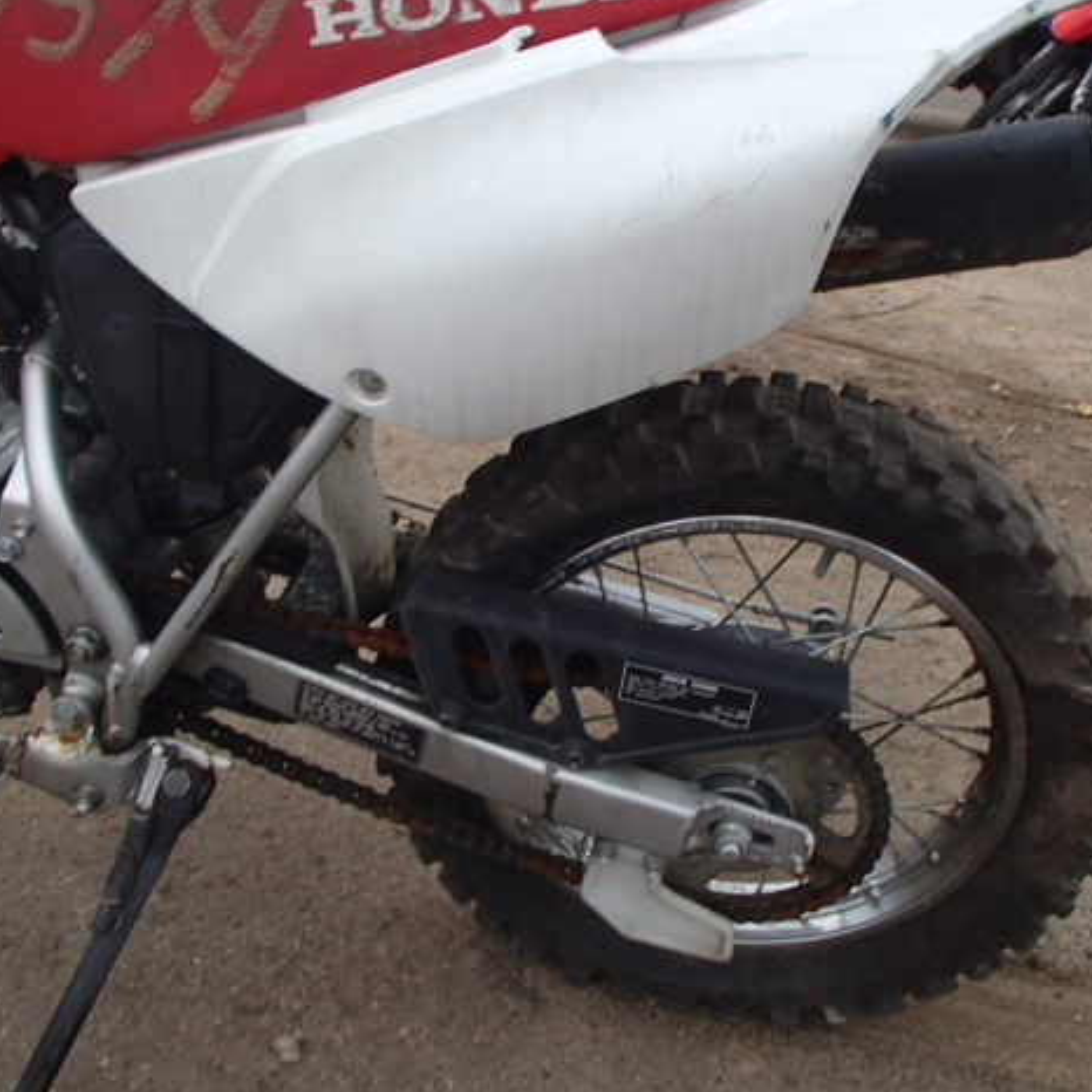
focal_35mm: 34
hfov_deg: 48.3
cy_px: 537
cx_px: 621
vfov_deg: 48.4
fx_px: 1213
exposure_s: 1/60
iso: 200
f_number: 3.9
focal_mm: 5
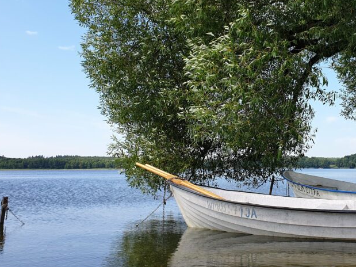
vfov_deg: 33.4
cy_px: 96
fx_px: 442
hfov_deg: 42.7
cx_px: 259
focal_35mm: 43
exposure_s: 1/876
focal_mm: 4.3
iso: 50
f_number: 2.4
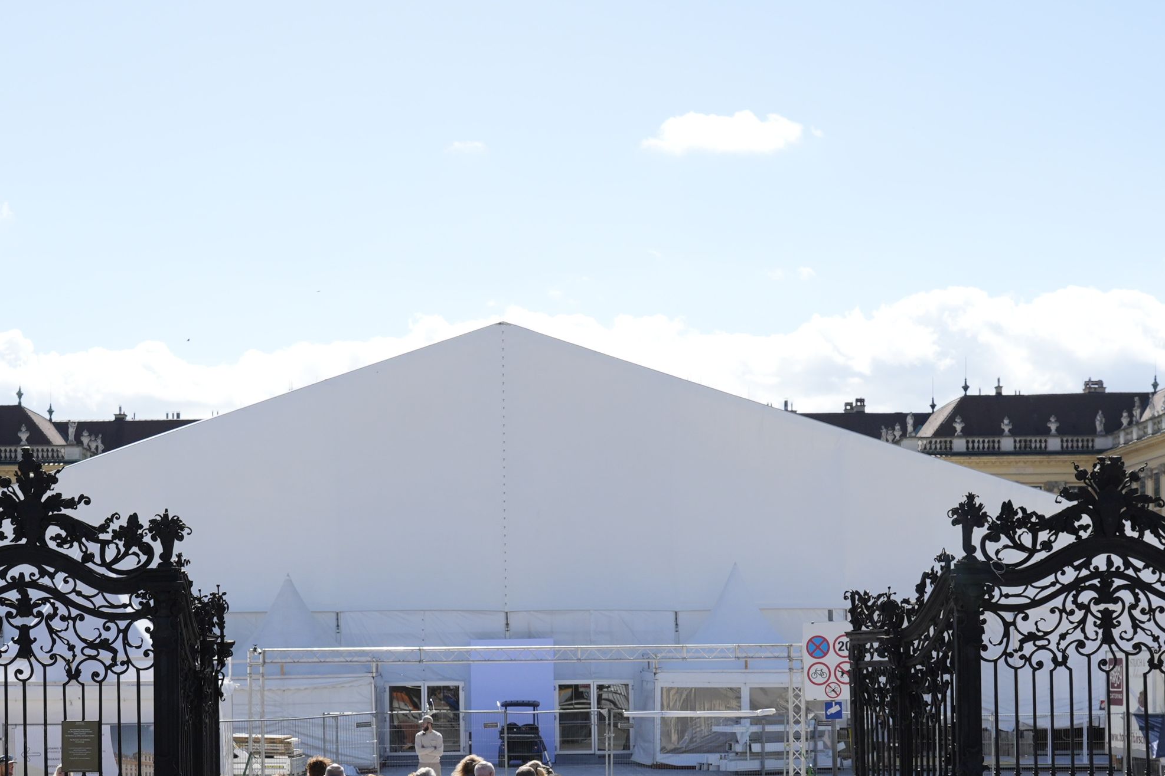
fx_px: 2362
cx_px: 472
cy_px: 652
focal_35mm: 73
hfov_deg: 27.7
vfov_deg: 18.4
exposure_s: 1/1000
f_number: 7.1
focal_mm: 36
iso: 400
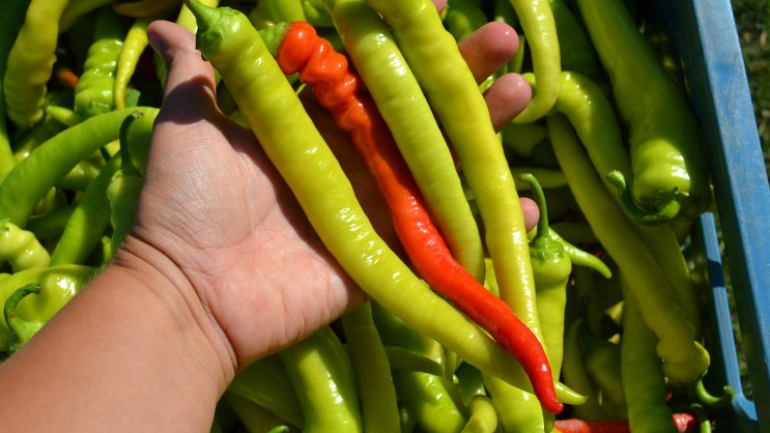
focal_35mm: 44
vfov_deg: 27.0
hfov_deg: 46.4
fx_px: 898
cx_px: 391
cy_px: 160
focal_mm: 26
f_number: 8
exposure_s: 1/320
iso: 100
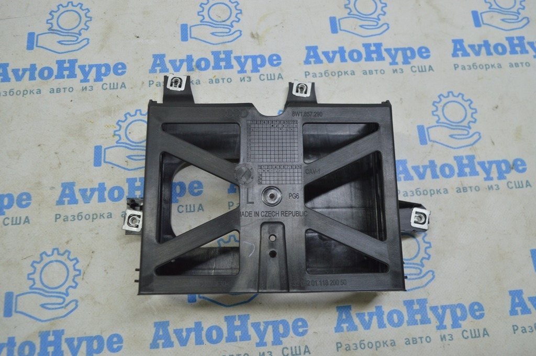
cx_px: 268
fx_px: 469
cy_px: 178
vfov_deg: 41.6
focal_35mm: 32
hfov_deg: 59.5
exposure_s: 1/40
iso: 400
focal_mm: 21
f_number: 5.6
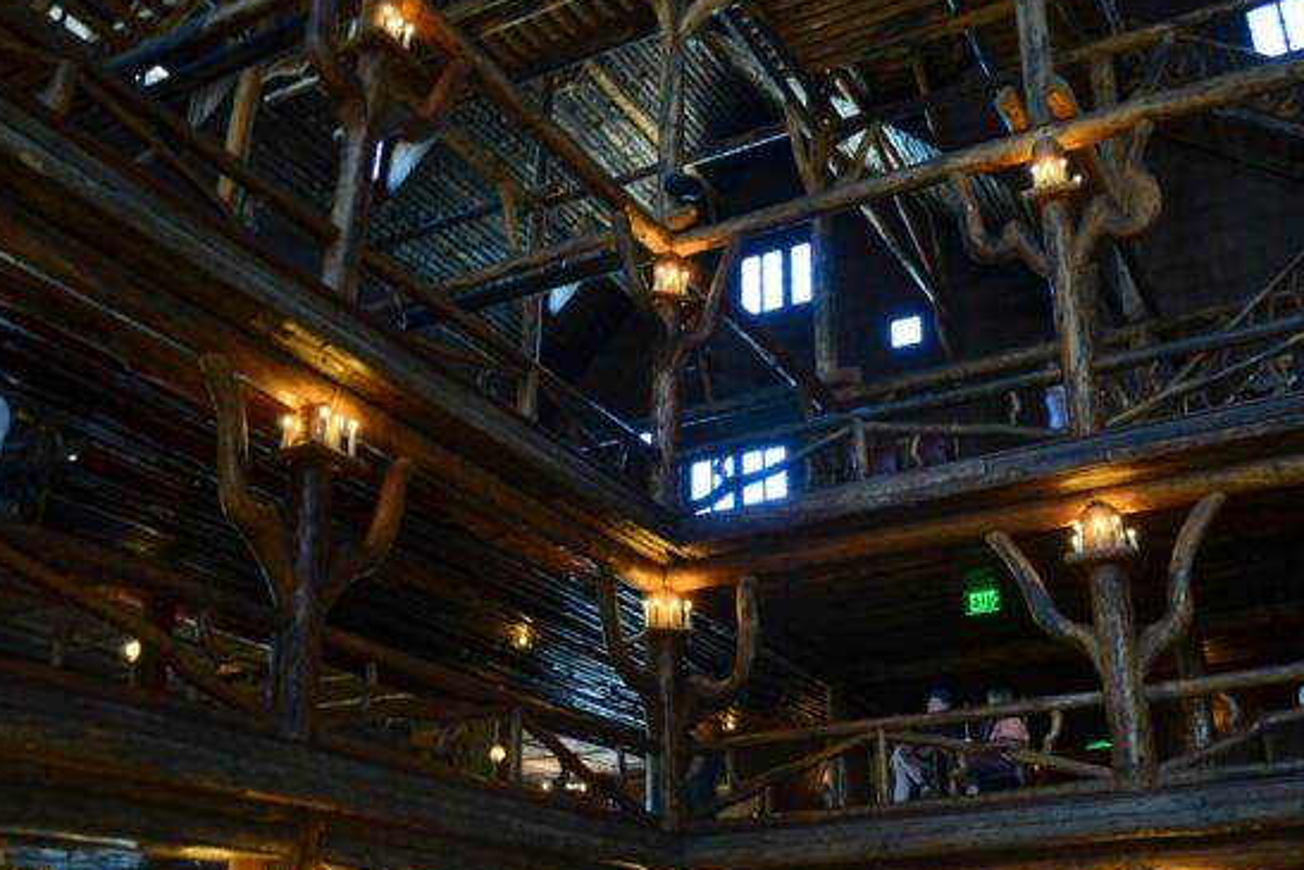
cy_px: 454
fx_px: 1268
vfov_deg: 37.9
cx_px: 751
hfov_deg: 54.2
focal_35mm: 35
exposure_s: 1/20
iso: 200
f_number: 3.5
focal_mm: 20
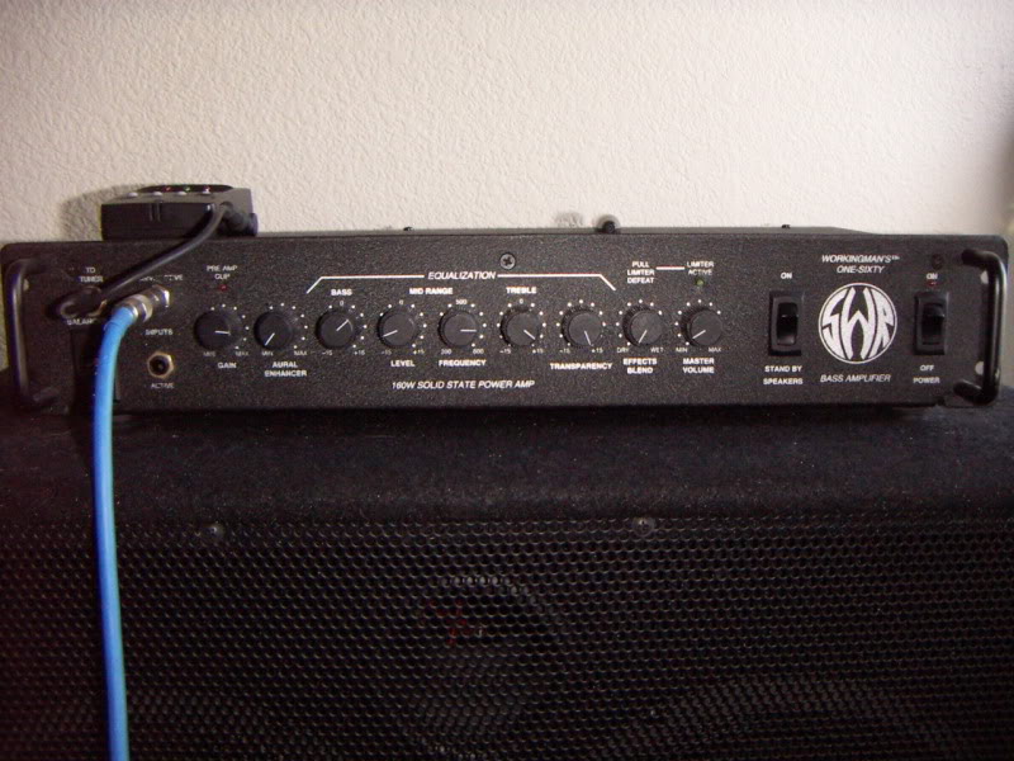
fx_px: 1055
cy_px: 380
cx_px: 507
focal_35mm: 36
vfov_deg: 39.7
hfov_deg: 51.4
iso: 200
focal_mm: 4.7
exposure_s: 1/50
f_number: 2.8
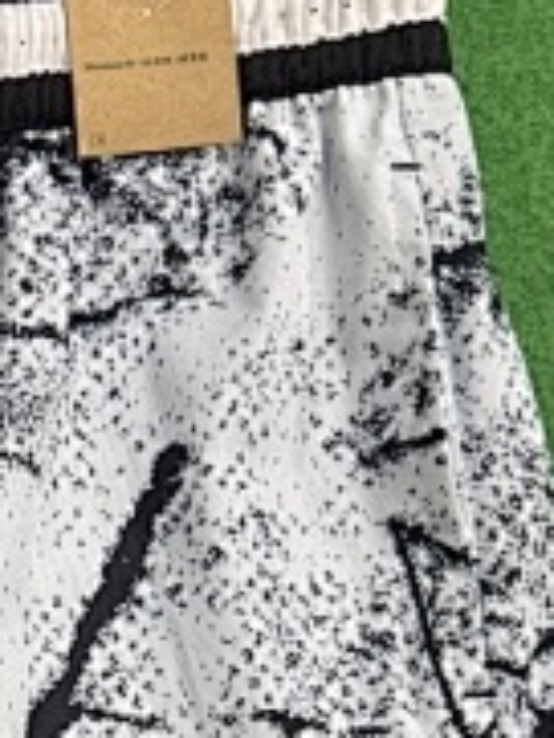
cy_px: 885
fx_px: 2259
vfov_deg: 17.7
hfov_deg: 12.9
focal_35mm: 106
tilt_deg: -80.3
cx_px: -375
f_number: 1.78
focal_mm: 6.76
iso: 200
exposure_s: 1/100
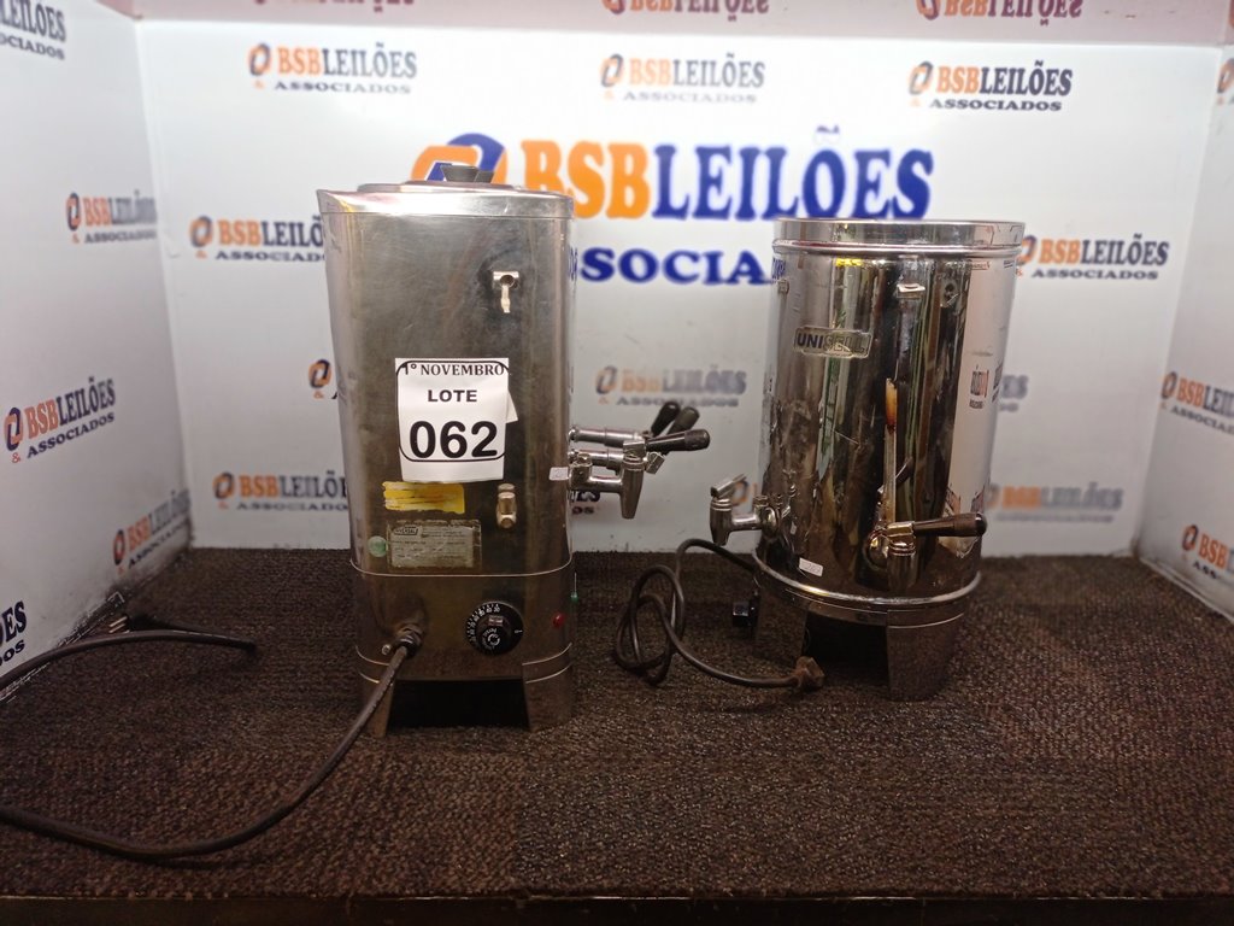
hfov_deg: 63.4
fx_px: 998
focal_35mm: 28
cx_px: 617
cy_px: 463
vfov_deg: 49.7
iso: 147
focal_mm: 4.7
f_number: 1.79
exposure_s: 1/60
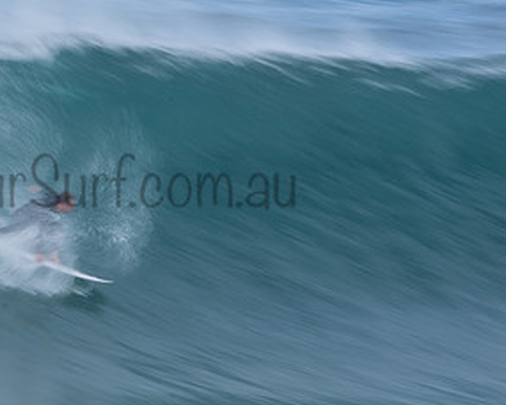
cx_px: 108
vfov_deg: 1.1
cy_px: 166
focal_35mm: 1431
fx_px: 21430
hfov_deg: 1.4
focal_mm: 500
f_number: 22
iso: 100
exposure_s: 1/25
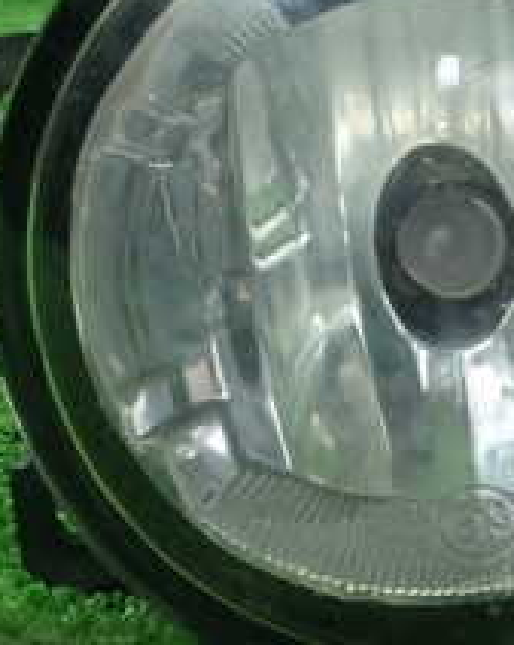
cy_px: 283
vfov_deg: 23.0
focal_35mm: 83
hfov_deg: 18.0
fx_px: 1582
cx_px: 502
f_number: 2.3
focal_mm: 5.5
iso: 320
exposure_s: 1/125
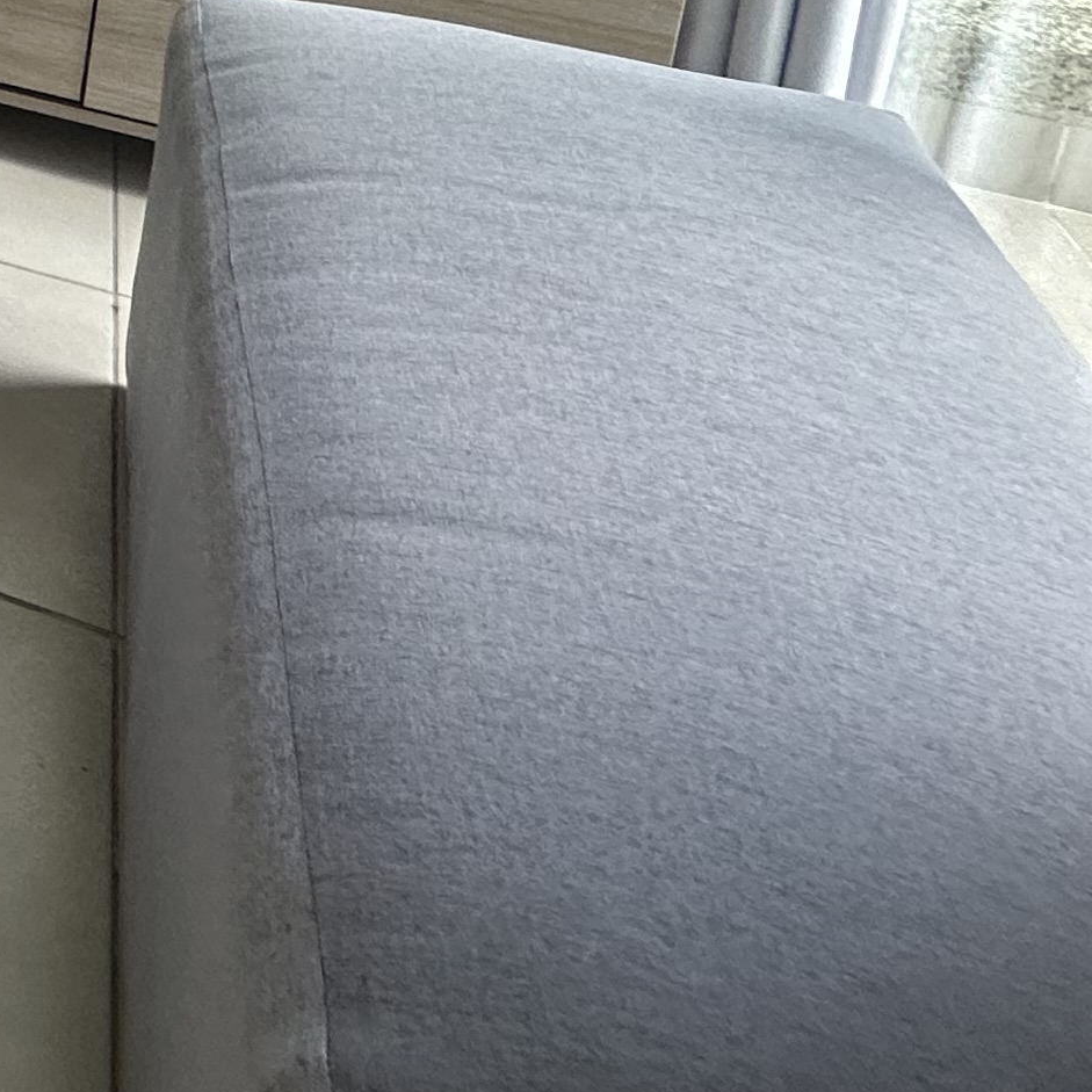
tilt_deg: -12.0
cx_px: -978
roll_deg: -0.4
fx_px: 1892
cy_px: -499
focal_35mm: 53
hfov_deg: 20.2
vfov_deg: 25.3
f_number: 2.2
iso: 160
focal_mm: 2.22
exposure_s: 1/120
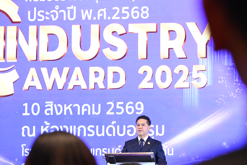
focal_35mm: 151
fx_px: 1036
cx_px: 120
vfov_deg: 9.1
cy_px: 86
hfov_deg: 13.6
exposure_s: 1/100
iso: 3200
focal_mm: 120
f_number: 6.3
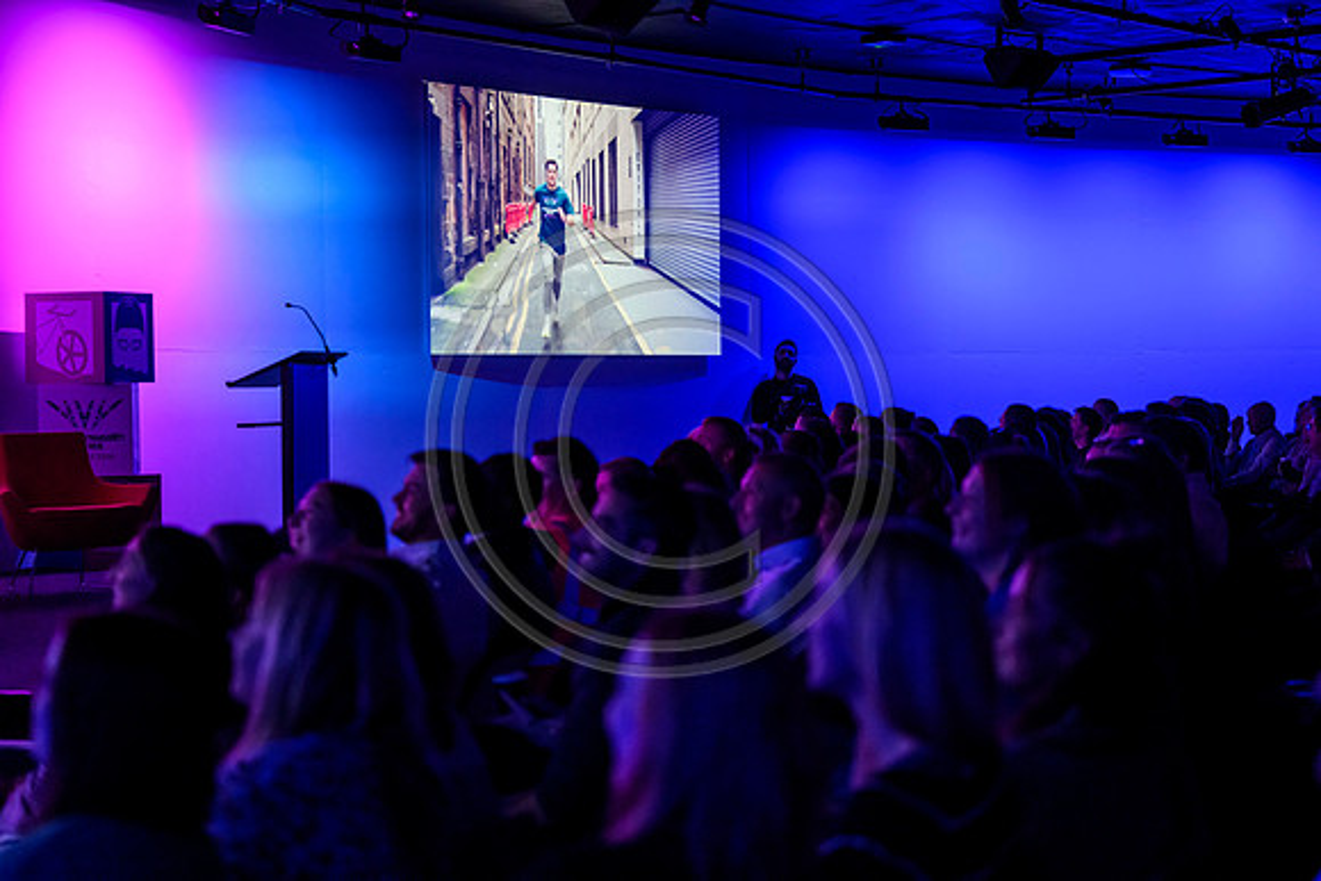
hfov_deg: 28.8
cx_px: 660
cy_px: 440
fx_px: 2569
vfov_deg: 19.5
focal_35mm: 70
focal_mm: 70
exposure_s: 1/1000
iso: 6400
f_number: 2.8
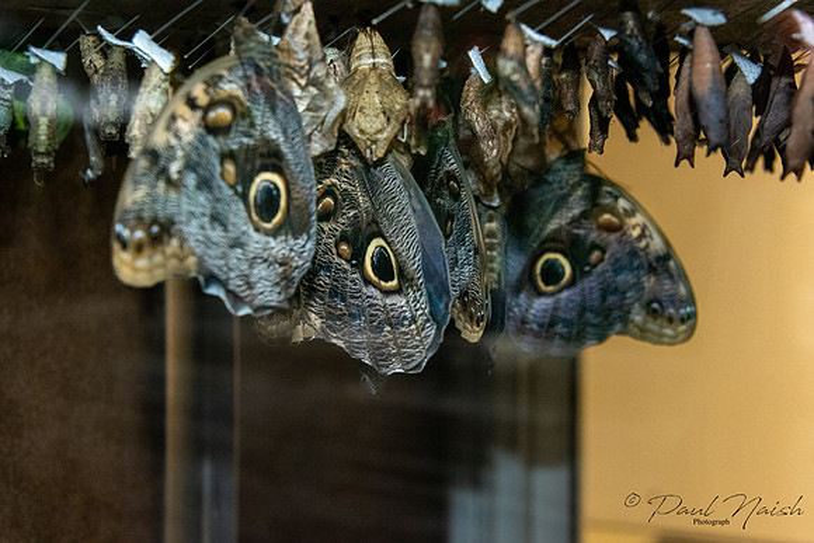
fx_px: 1854
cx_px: 407
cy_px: 272
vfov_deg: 16.7
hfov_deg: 24.8
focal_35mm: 82
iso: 8000
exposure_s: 1/200
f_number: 10
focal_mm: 82
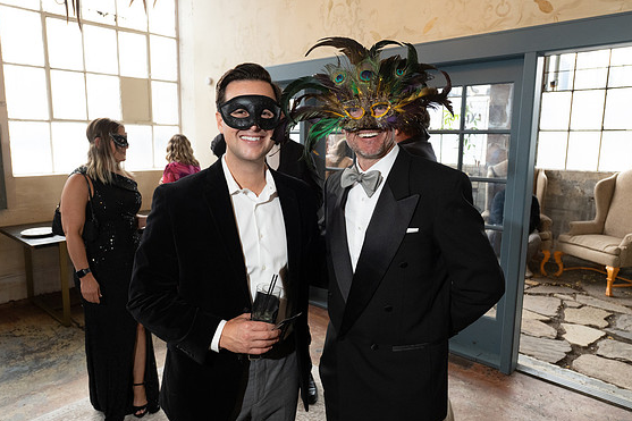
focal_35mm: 25
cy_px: 209
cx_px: 309
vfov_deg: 51.3
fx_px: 439
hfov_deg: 71.5
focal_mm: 24
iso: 3200
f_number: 5.6
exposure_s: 1/60
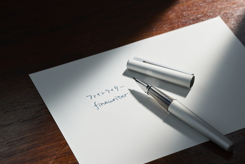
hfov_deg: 17.8
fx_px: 783
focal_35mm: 115
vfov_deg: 11.9
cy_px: 79
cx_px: 137
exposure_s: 1/15
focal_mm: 100
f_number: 8
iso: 400
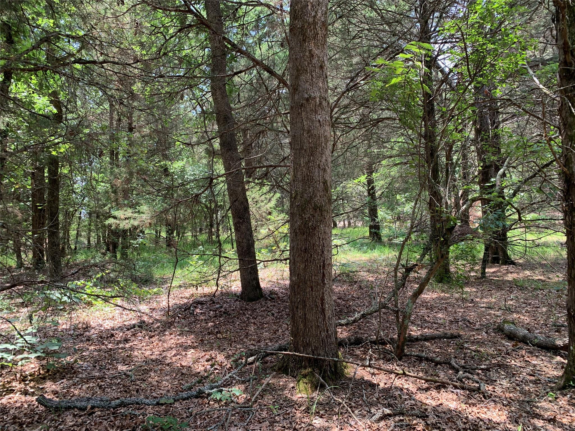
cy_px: 216
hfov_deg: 67.3
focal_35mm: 26
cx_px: 288
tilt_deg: +5.0
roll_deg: +1.5
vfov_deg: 53.1
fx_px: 432
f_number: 1.8
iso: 25
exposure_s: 1/122
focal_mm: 4.25
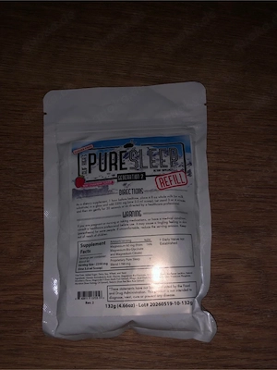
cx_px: 138
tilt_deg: -78.7
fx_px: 299
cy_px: 185
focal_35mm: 28
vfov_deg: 63.4
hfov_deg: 49.7
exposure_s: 1/42
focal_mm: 4
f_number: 1.8
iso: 20
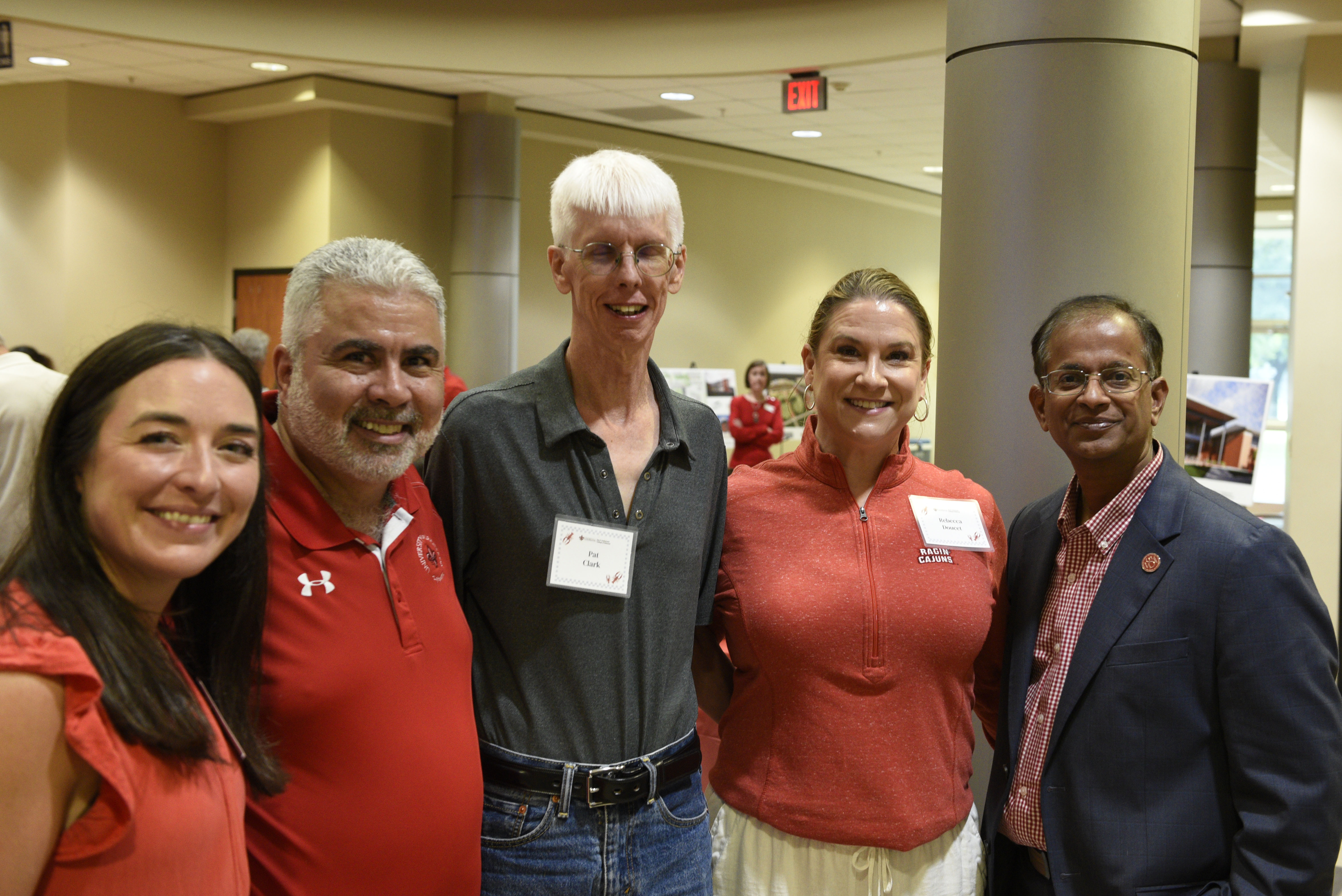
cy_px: 448
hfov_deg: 48.4
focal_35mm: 40
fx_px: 1492
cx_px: 671
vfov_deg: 33.4
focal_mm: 40
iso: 2200
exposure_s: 1/40
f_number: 4.5
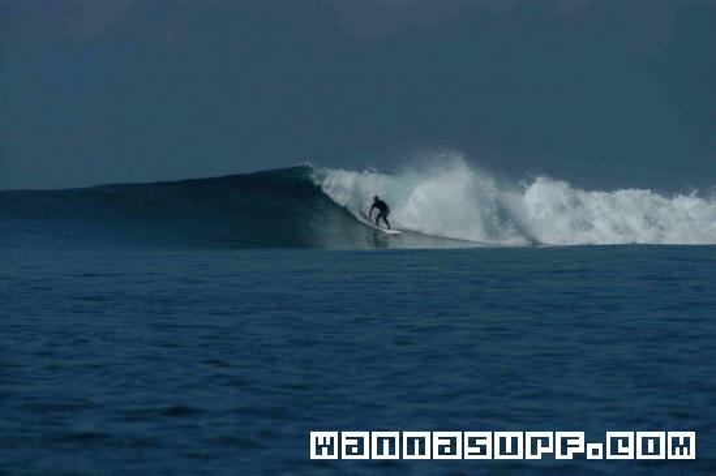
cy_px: 238
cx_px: 358
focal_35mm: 450
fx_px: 8942
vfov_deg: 3.0
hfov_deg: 4.6
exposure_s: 1/2500
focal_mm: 300
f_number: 6.3
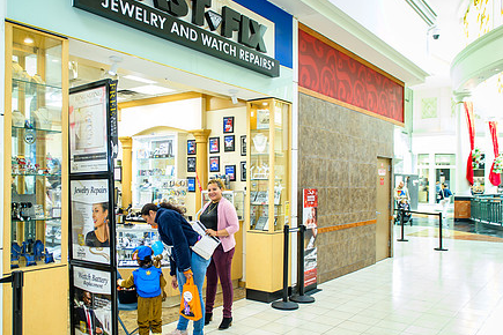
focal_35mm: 32
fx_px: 447
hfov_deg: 58.3
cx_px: 202
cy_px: 182
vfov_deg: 41.1
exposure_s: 1/200
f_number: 3.2
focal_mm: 24
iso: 1250
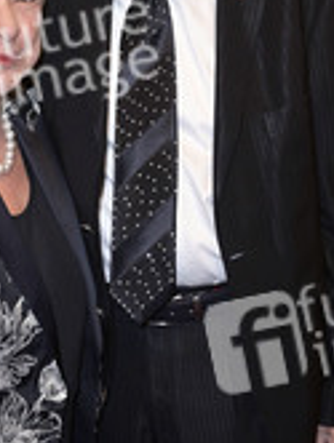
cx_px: 99
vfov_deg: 24.1
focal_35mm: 81
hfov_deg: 18.2
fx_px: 1039
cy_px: 197
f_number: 5.6
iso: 2500
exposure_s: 1/60
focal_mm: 35
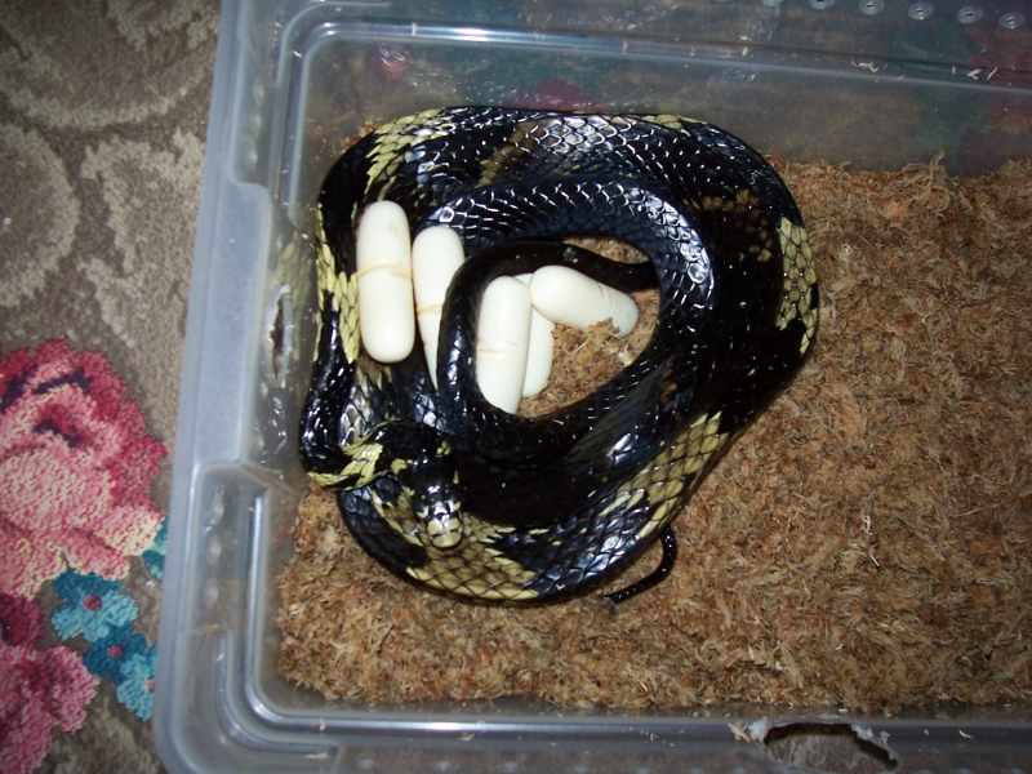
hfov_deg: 54.0
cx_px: 516
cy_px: 387
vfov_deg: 41.8
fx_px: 1014
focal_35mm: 34
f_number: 2.7
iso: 80
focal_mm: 5.6
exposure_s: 1/60
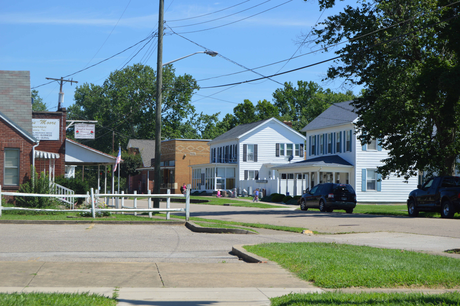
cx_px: 230
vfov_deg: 16.5
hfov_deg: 24.6
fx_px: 1053
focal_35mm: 82
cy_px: 153
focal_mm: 55
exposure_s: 1/320
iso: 100
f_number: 9
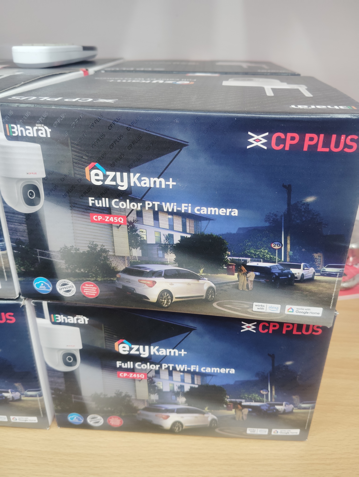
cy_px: 238
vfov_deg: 63.4
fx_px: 386
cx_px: 180
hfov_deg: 49.9
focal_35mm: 28
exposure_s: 1/50
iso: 544
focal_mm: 4.22
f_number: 1.8
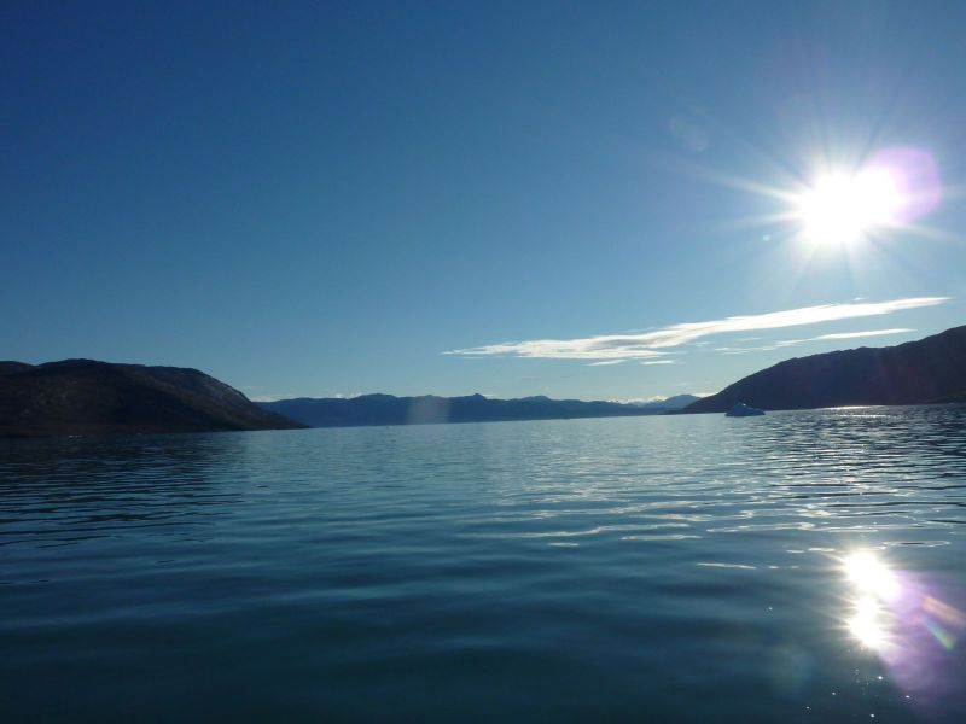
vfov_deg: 54.9
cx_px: 483
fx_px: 698
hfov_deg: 69.4
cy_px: 362
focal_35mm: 25
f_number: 6.3
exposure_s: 1/1000
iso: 80
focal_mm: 4.1
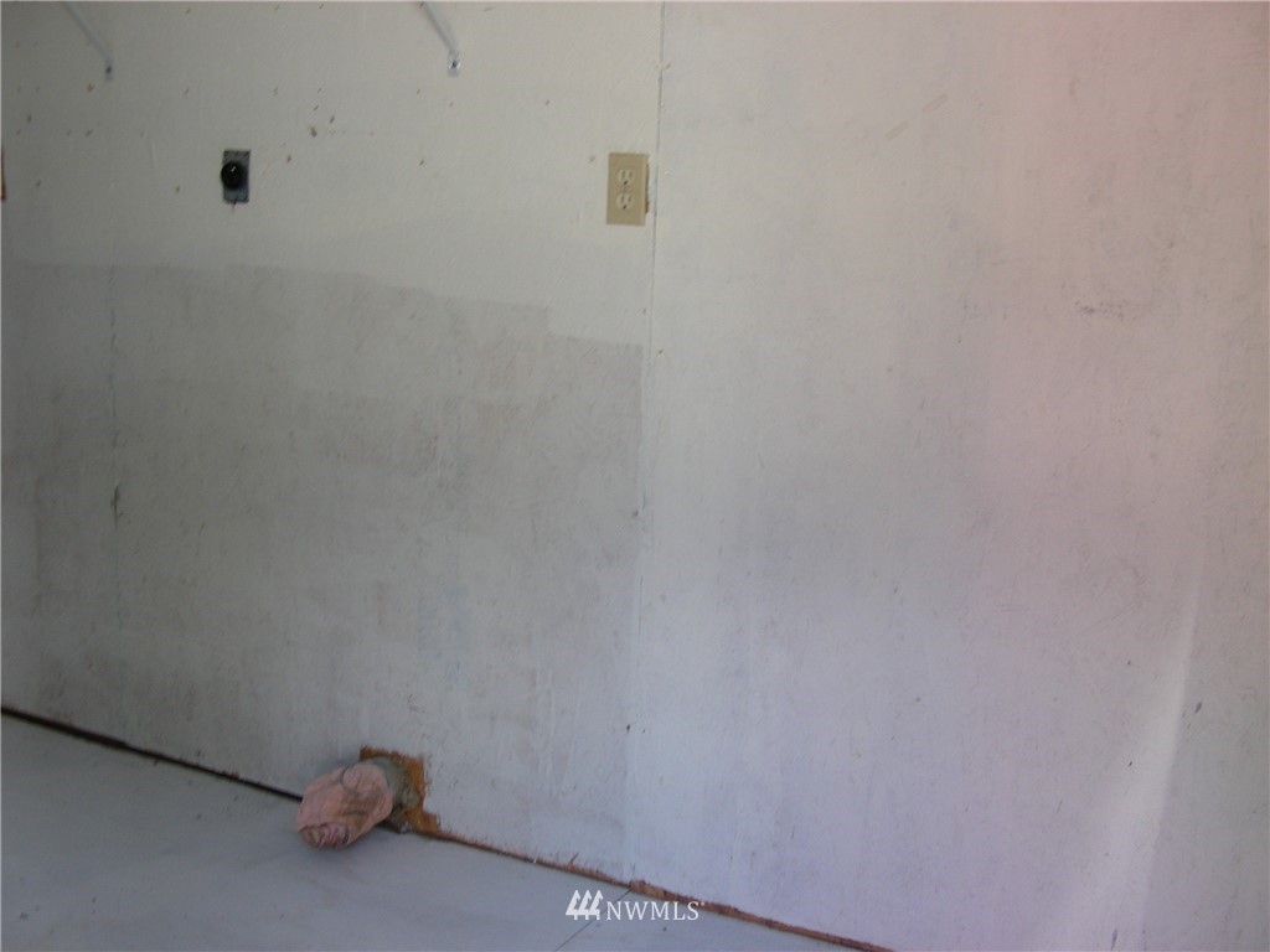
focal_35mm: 41
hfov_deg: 45.8
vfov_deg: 35.1
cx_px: 635
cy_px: 476
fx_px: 1504
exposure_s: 1/29.8
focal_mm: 6.8
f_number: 3.5
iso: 75
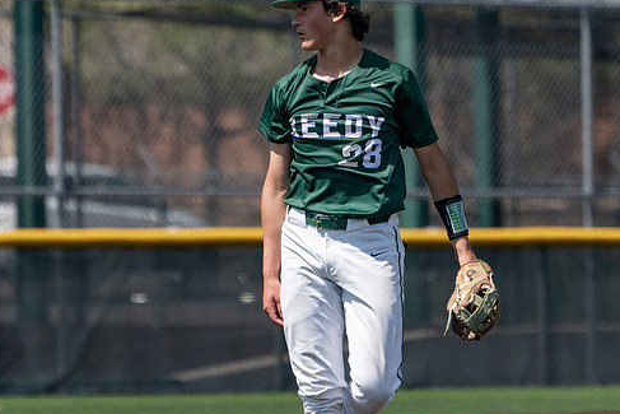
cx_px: 362
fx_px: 10853
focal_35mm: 630
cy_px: 194
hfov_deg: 3.3
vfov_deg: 2.2
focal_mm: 407
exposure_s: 1/2500
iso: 640
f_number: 8
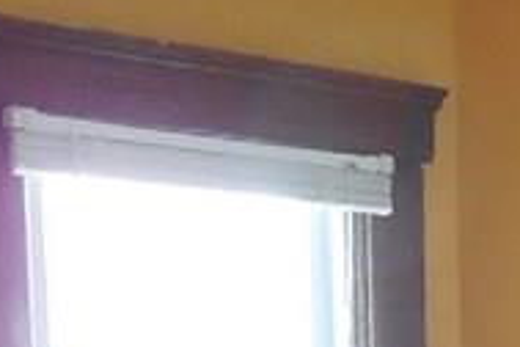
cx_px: 1103
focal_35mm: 141
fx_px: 2037
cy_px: 785
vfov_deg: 8.9
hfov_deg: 12.5
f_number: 3.3
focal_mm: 4.5
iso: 400
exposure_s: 1/15
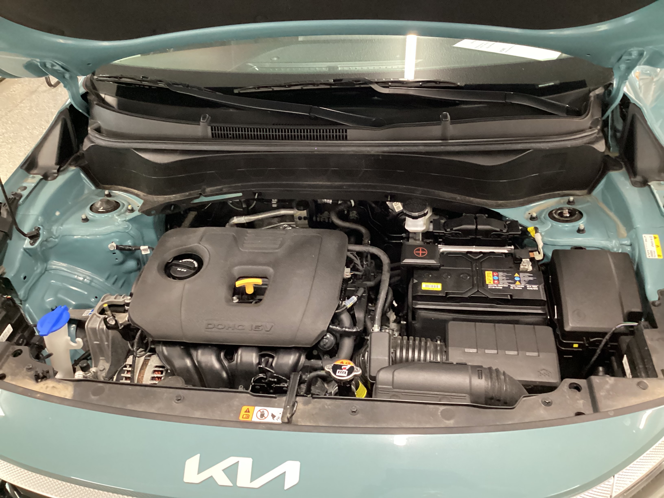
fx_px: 595
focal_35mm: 31
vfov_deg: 45.4
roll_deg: +6.0
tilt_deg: -38.6
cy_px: 249
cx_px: 332
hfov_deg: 58.4
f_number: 2.4
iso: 500
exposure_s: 1/25
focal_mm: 3.3
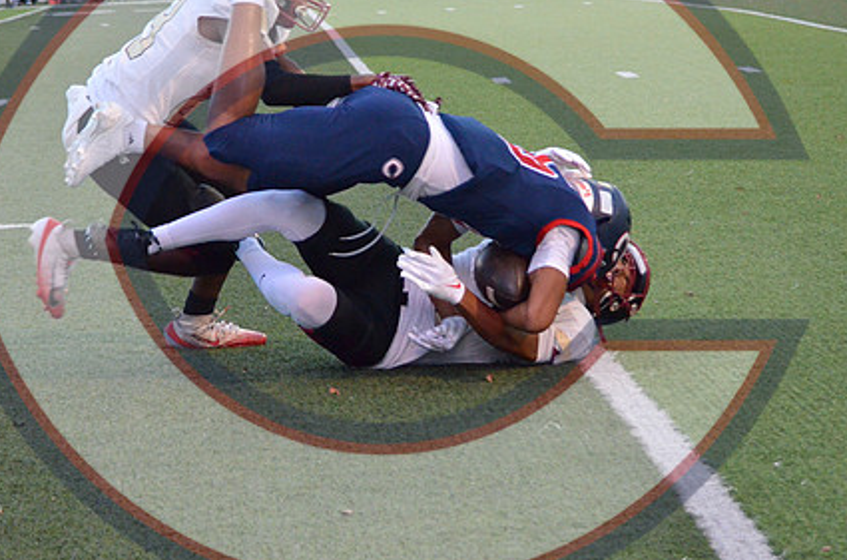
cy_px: 239
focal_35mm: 113
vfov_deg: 12.1
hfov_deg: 18.2
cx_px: 375
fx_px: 2644
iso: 2500
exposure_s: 1/500
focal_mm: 55
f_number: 4.5
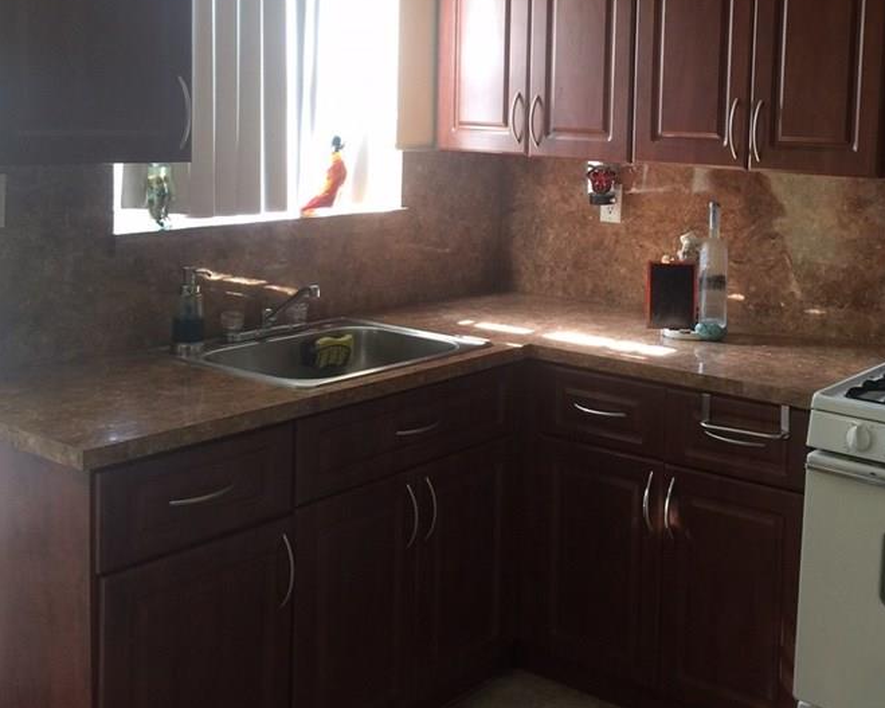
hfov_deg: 41.4
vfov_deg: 33.8
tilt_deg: -6.4
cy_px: 238
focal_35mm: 44
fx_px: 1152
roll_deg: -3.5
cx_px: 599
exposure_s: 1/15
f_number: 2.2
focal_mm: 4.15
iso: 40
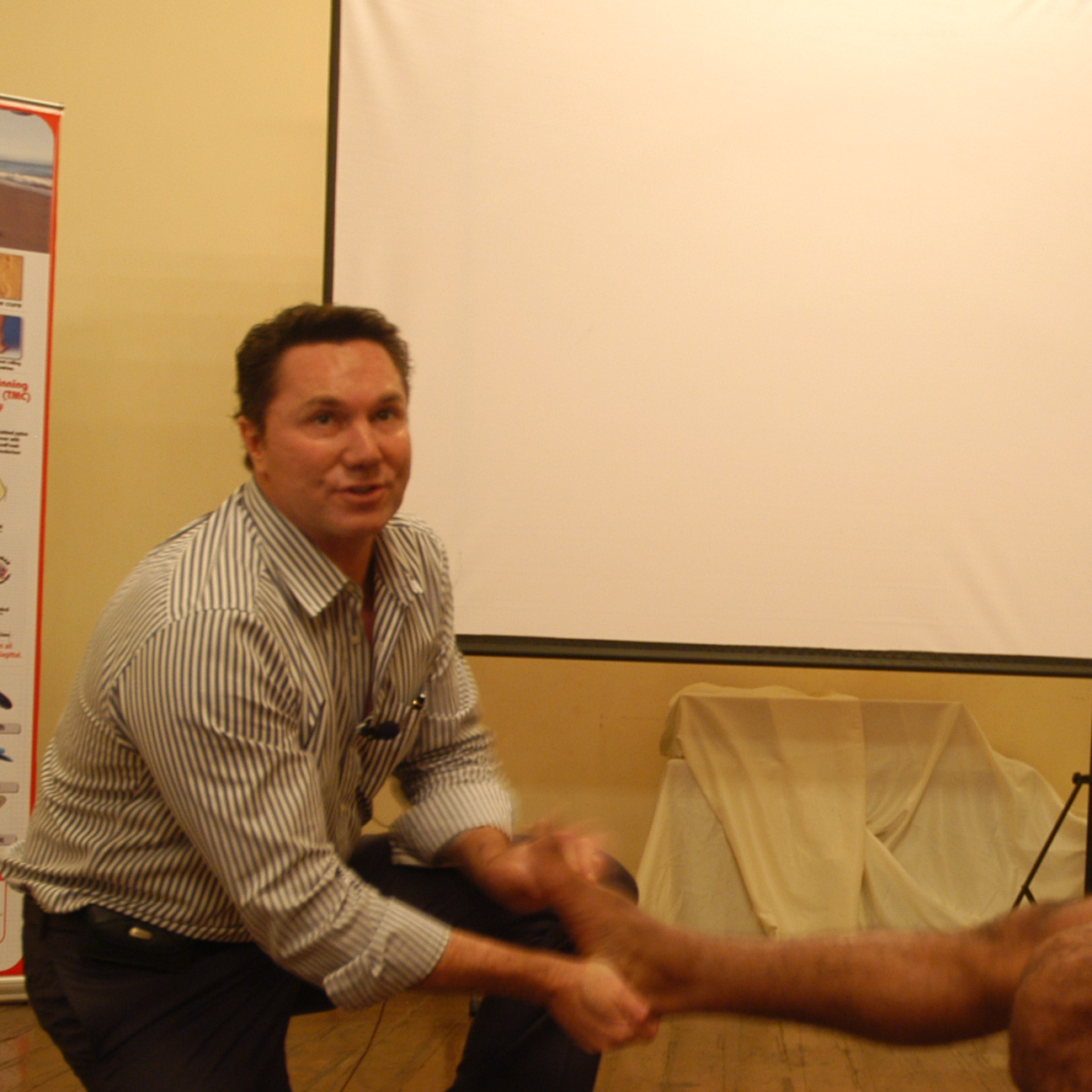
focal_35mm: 65
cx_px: 1017
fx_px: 2320
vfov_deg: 26.3
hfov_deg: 25.5
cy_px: 769
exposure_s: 1/4
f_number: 3.8
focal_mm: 22
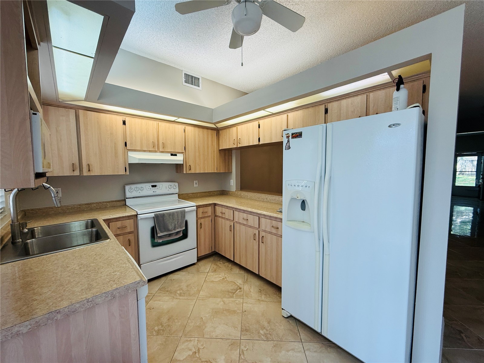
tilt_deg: -3.3
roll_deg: -0.2
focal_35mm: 14
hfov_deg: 102.1
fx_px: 196
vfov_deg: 85.7
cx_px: 242
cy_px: 182
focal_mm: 2.22
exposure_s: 1/120
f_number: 2.2
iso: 160
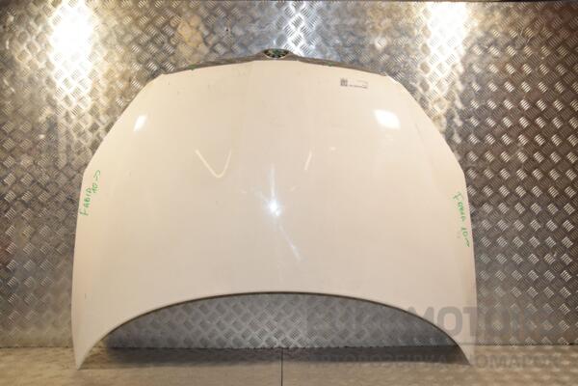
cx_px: 289
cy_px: 193
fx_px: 578
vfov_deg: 36.9
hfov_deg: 53.1
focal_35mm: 36
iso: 800
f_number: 13
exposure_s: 1/200
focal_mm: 24
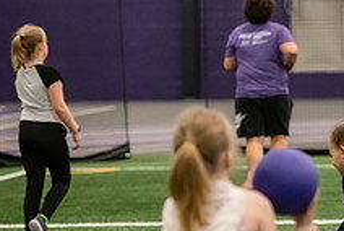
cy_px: 159
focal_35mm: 317
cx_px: 454
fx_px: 3033
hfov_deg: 6.4
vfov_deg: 4.3
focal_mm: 116
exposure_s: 1/320
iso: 4000
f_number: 3.2
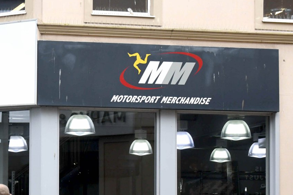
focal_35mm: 115
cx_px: -53
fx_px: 936
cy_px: 164
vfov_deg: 11.9
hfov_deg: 17.0
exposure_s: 1/800
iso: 800
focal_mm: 32
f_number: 5.6
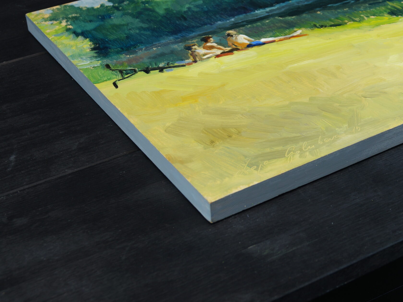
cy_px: 104
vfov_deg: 22.2
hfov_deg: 29.0
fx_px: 768
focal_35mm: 66
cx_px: 296
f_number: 7.1
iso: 100
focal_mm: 30
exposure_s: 1/4
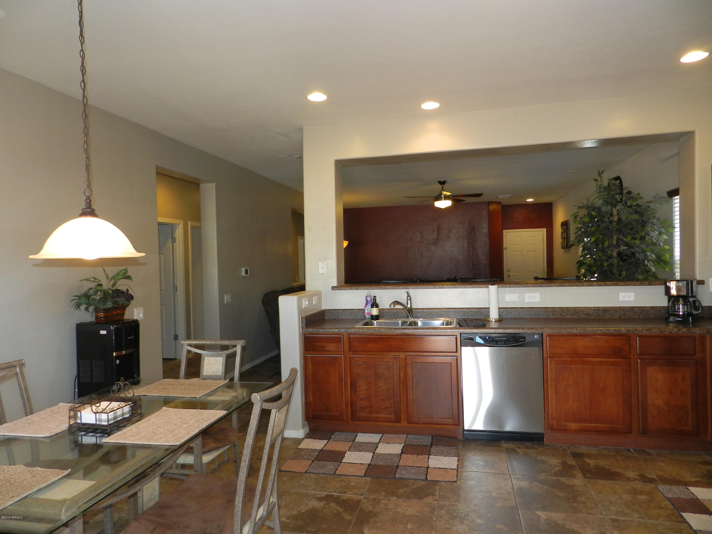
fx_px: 473
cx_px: 356
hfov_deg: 73.9
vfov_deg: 58.9
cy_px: 267
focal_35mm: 23
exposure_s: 1/30
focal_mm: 4
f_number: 3.4
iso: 200
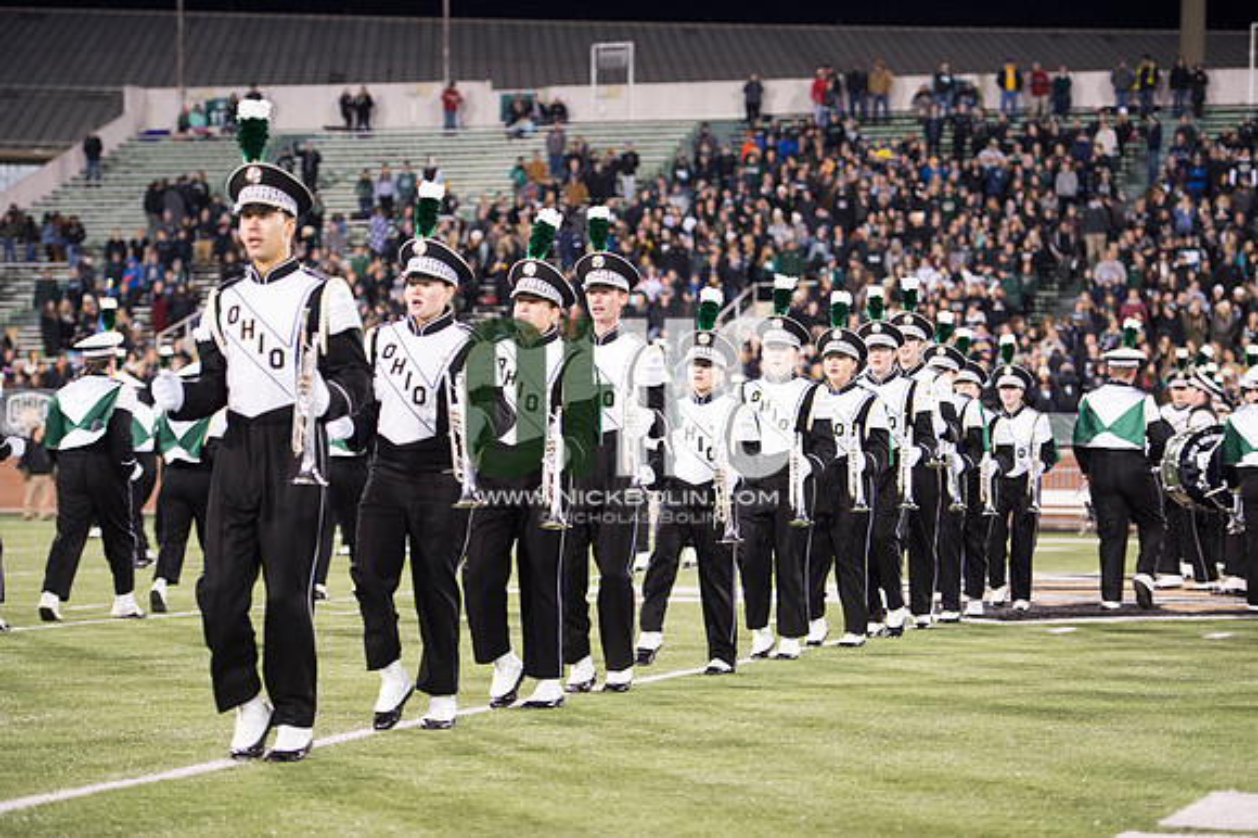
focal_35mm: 95
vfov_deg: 14.4
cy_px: 419
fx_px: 3318
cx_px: 629
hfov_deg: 21.5
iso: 2500
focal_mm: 95
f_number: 2.8
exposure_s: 1/400
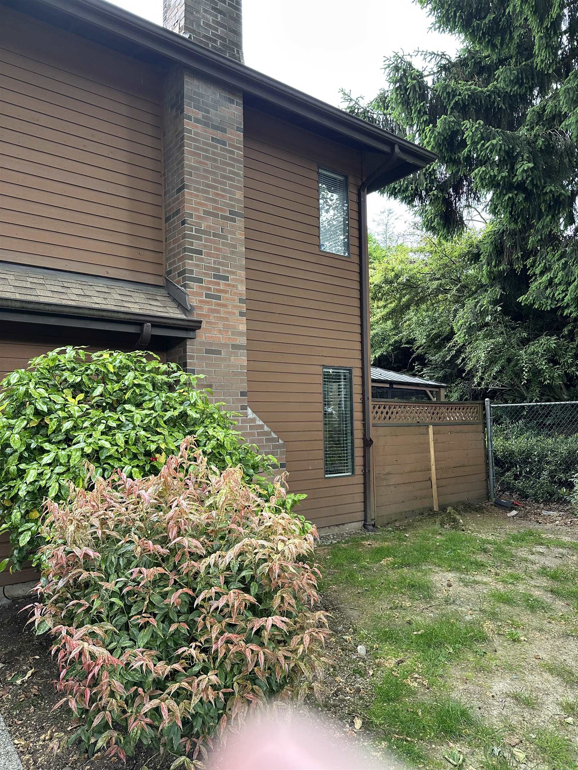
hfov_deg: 56.8
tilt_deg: +3.9
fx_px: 534
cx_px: 289
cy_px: 385
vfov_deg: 71.6
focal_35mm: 24
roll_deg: -0.6
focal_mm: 6.86
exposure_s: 1/121
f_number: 1.78
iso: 160
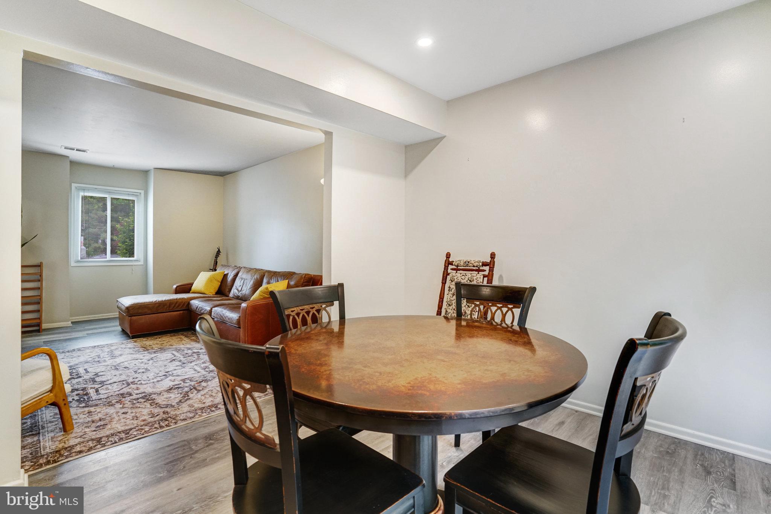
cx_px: 386
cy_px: 257
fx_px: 343
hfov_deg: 96.7
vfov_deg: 73.7
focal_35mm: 16
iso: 1250
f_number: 8
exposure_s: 1/30
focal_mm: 16
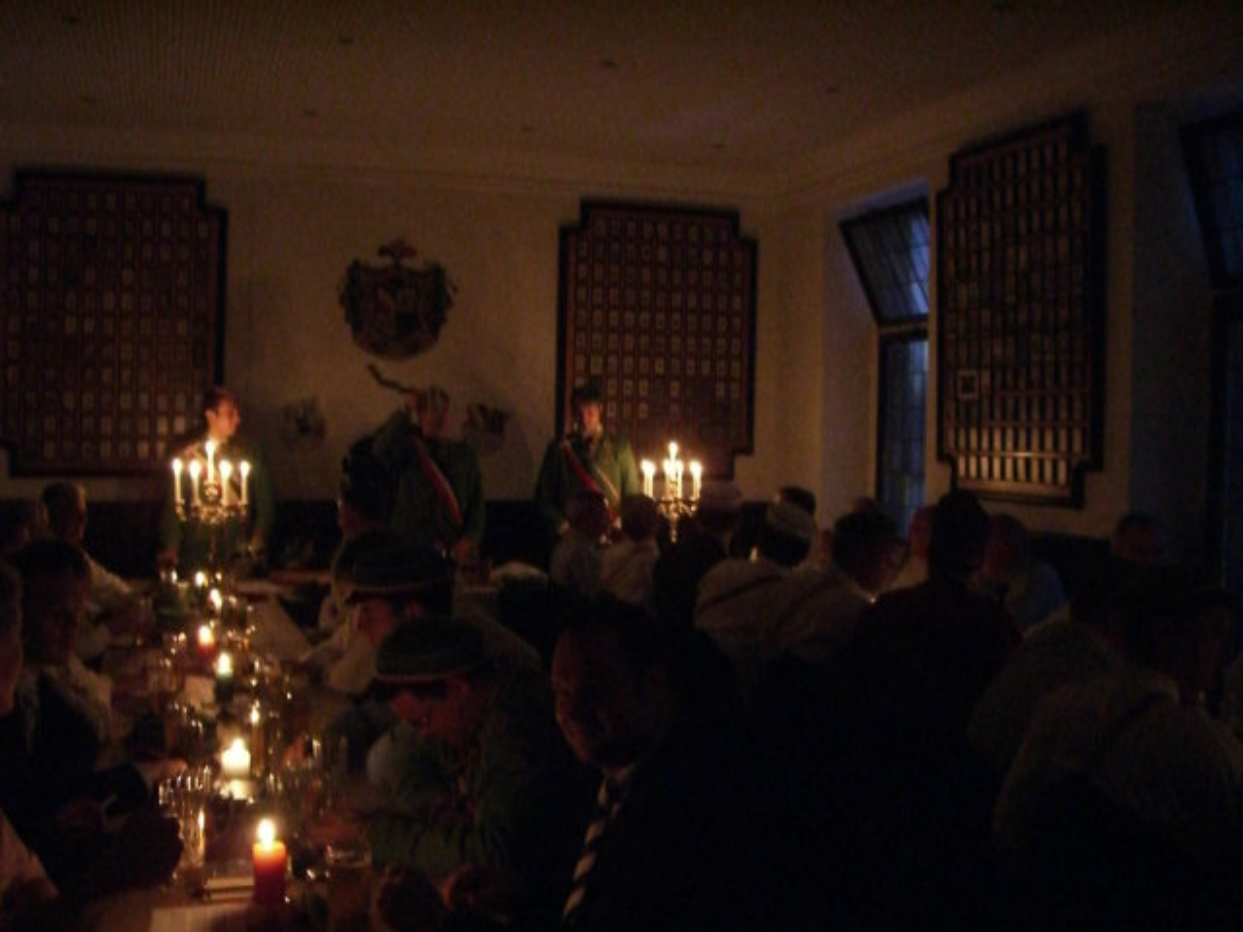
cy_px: 466
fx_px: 1365
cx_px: 622
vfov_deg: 37.7
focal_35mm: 38
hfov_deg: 49.0
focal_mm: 6.2
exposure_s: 1/15
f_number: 2.7
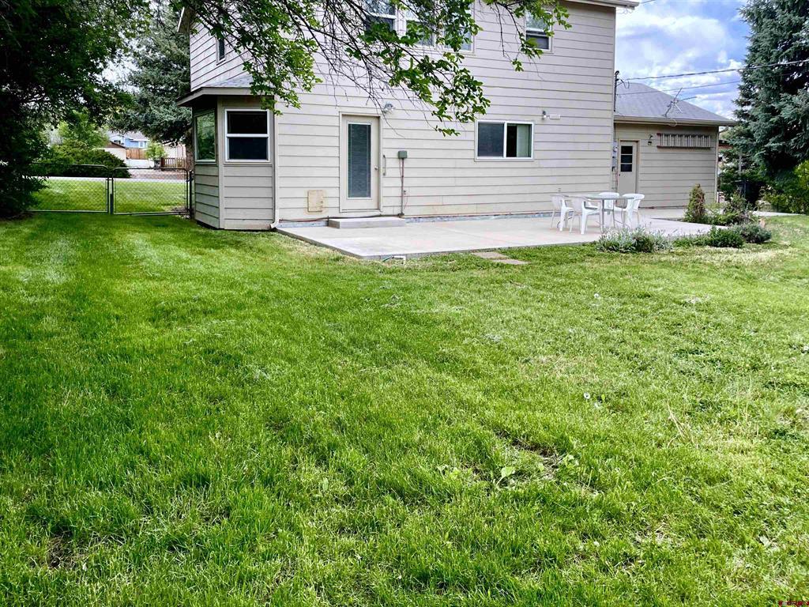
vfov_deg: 53.1
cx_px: 404
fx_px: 608
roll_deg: +1.6
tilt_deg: -10.7
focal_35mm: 26
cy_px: 304
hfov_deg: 67.3
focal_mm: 4.2
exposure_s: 1/622
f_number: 1.6
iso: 32
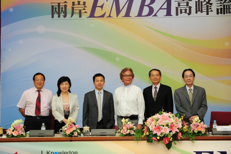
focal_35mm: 62
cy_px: 77
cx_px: 116
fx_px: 398
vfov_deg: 21.9
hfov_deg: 32.4
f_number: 4
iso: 1600
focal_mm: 62
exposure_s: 1/160
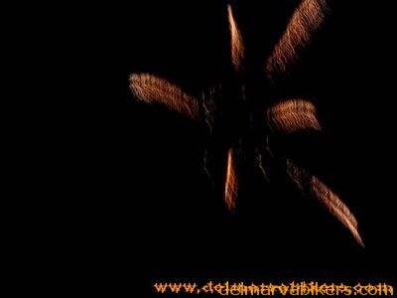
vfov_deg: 13.7
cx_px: 198
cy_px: 149
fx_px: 1239
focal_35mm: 108
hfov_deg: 18.2
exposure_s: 1/2
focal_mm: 19.6
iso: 80
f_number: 5
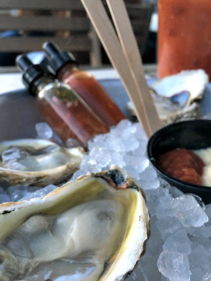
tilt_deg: -24.8
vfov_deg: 51.3
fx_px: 293
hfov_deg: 39.6
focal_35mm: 36
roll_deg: -4.0
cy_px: 147
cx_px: 122
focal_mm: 4.15
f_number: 2.2
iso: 80
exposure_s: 1/30
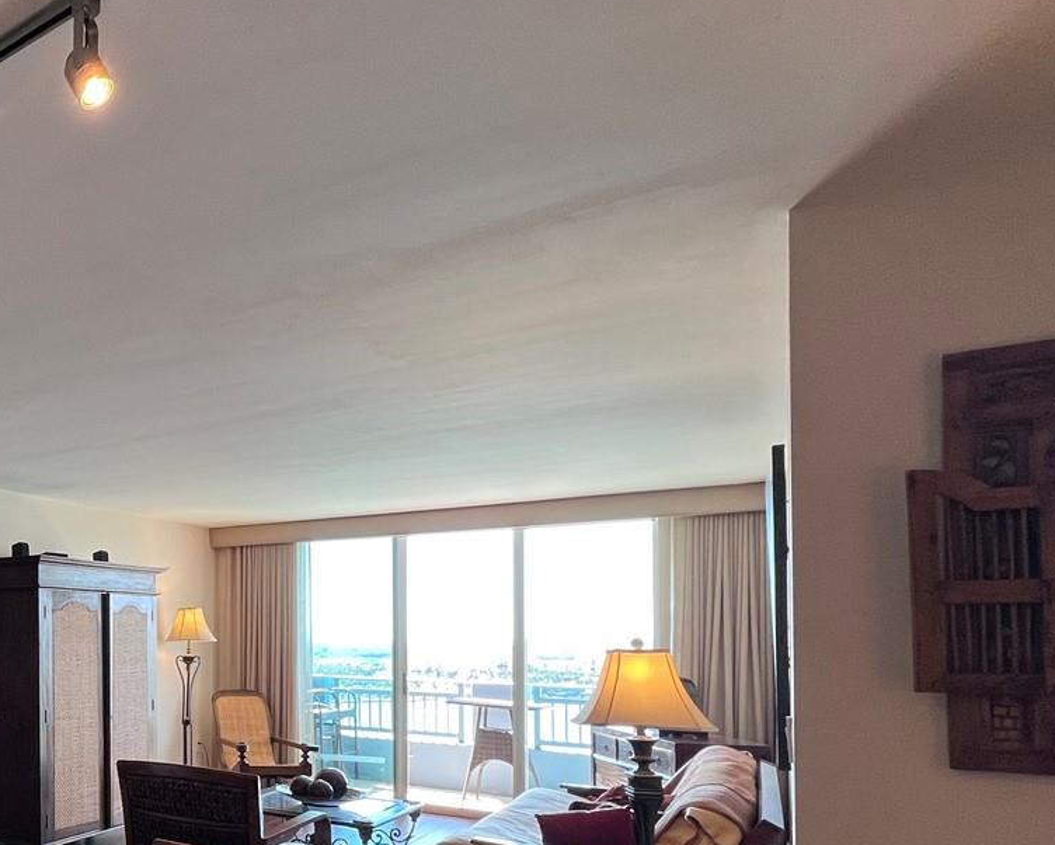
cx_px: -38
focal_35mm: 27
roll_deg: -0.4
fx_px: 843
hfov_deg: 49.8
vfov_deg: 51.2
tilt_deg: +1.1
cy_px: 620
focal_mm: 1.57
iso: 100
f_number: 1.8
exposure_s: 1/120
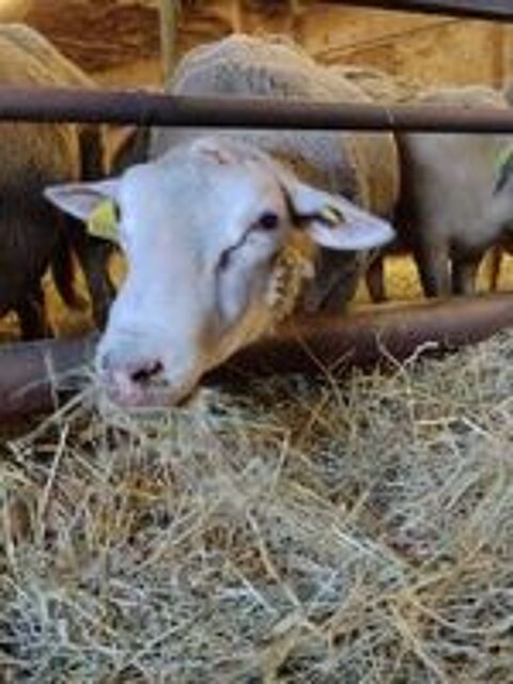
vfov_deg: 42.9
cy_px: 342
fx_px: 869
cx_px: 256
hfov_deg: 32.9
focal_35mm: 44
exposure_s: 1/20
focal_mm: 4.22
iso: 640
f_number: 1.8
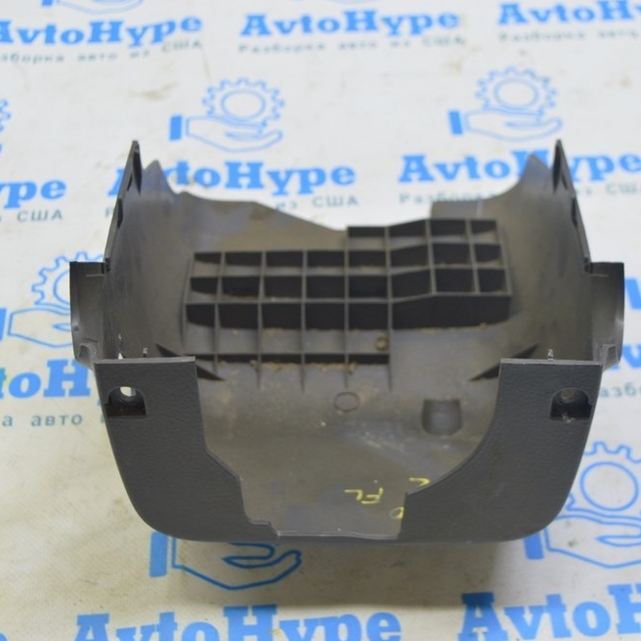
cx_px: 308
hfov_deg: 29.7
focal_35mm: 58
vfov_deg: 29.7
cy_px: 317
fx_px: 1208
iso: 400
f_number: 5.6
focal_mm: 29
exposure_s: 1/20
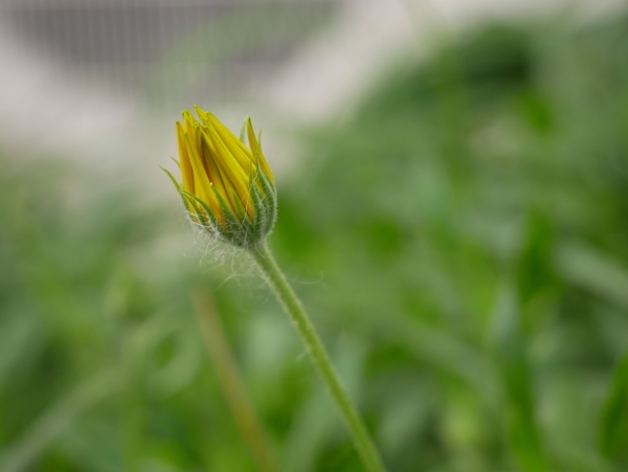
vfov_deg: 12.4
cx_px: 314
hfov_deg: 16.4
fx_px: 2179
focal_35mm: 120
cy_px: 236
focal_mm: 60
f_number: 5.6
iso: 500
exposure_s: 1/125
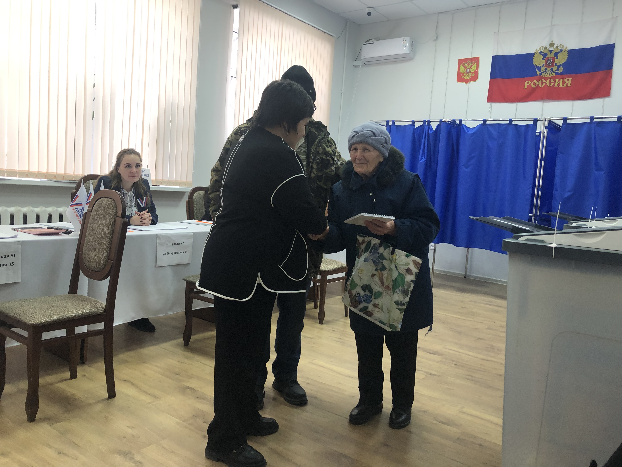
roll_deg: -3.8
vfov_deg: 49.7
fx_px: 503
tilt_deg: -3.9
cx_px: 311
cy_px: 234
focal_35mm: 28
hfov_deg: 63.4
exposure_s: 1/33
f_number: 1.8
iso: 40
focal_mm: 3.99
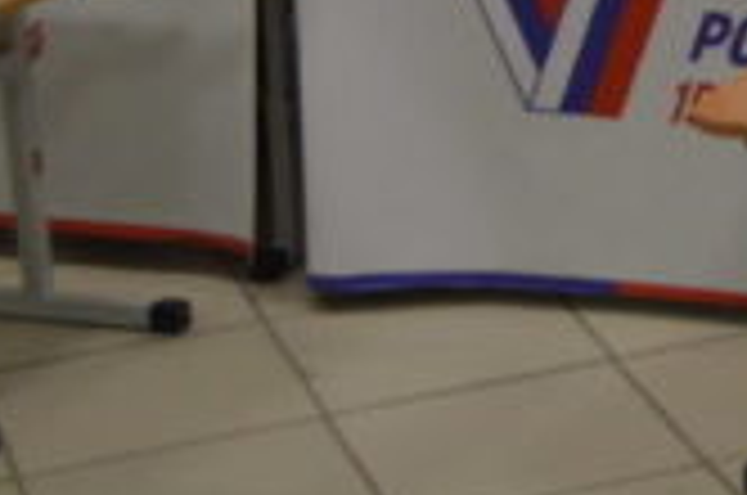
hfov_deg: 12.1
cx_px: 1310
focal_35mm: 157
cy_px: -320
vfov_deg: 8.5
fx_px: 3251
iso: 1600
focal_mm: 26
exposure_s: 1/200
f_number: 4
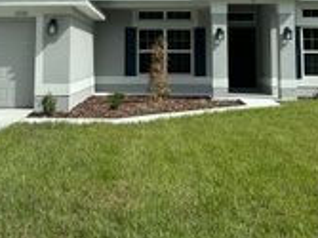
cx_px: 147
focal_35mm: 72
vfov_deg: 19.7
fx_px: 661
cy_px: -12
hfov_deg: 27.0
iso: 80
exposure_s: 1/6623
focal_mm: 6.86
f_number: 1.78
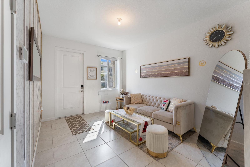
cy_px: 84
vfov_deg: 78.8
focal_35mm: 15
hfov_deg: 101.9
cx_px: 125
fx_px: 101
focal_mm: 14.6
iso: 400
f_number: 9
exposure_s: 1/6
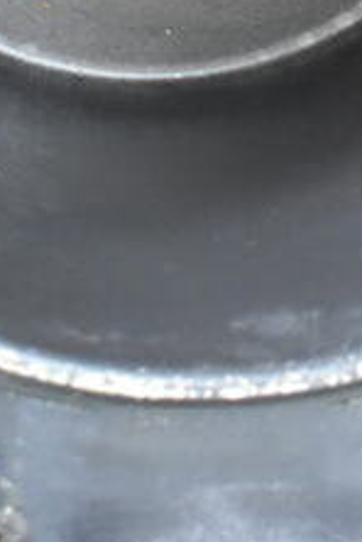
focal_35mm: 142
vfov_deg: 13.3
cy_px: -361
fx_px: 2143
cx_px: 205
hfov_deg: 9.7
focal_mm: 23
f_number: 3.8
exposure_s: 1/40
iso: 3600
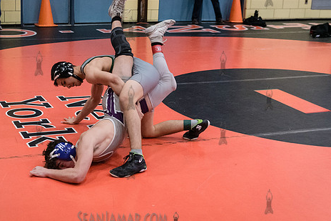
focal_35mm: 59
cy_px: 105
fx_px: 542
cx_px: 123
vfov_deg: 23.0
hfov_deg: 33.8
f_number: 3.2
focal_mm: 36
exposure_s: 1/640
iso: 8000
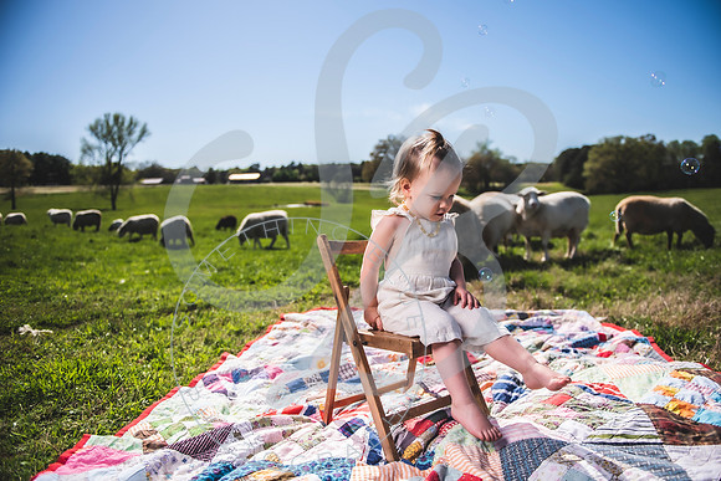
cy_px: 236
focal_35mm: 24
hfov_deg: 72.7
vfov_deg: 52.3
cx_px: 367
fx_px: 490
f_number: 2.8
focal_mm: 24
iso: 100
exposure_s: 1/2500
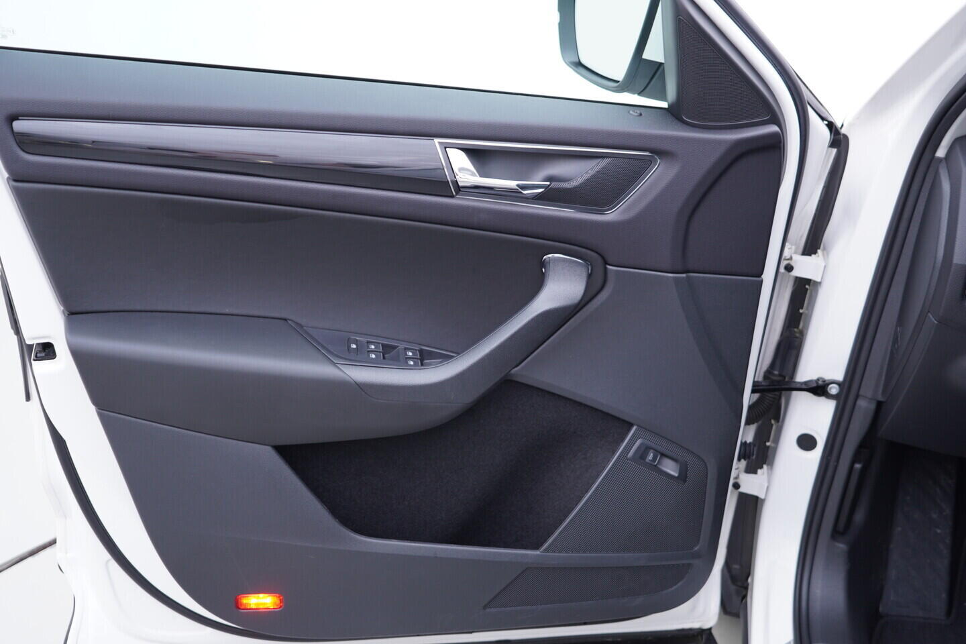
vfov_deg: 36.9
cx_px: 483
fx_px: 966
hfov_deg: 53.1
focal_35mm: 36
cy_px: 322
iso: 160
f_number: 2.8
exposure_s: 1/40
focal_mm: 24
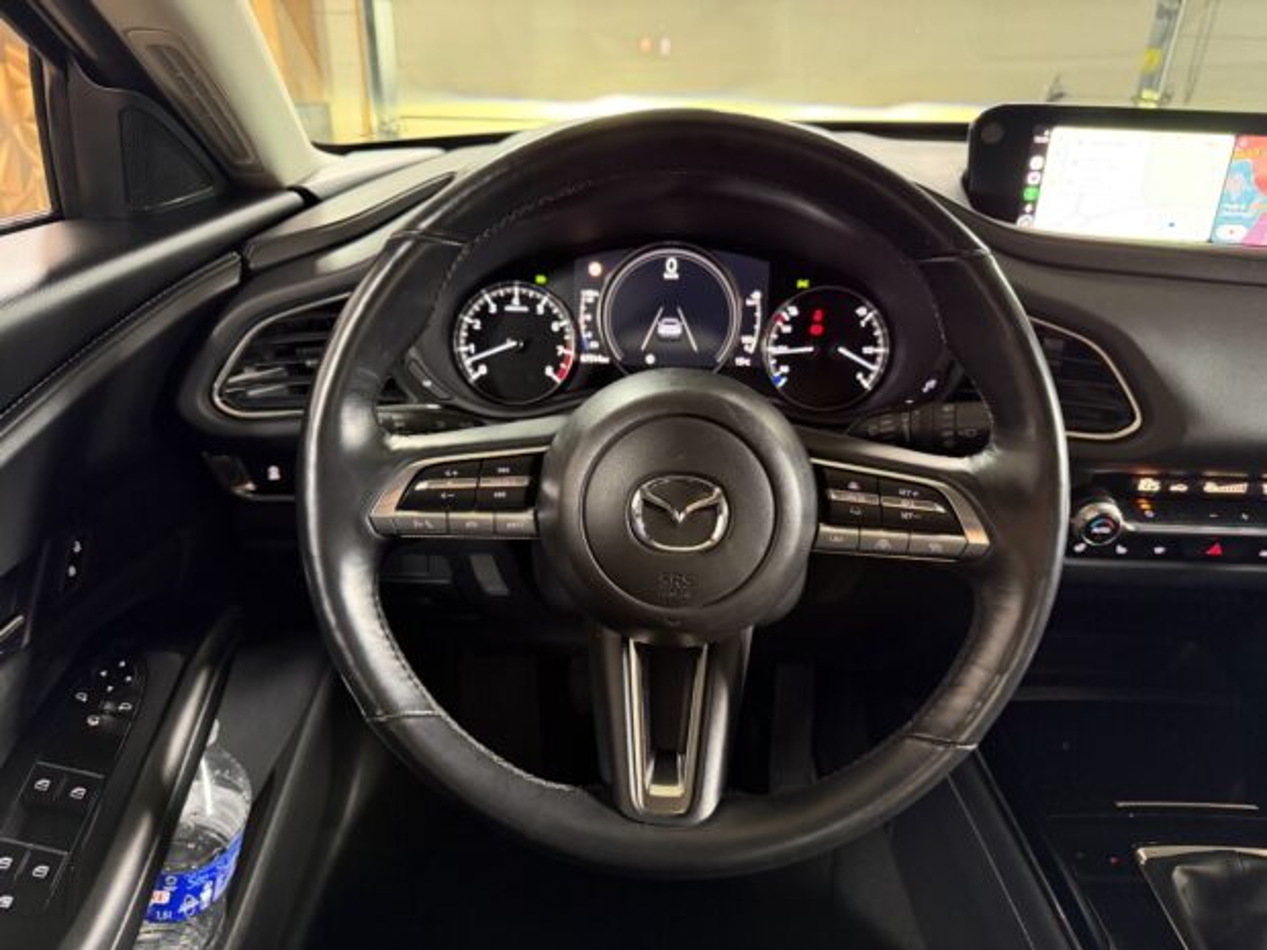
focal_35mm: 24
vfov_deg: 56.8
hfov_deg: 71.6
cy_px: 475
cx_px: 634
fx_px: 878
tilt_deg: -27.4
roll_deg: -1.4
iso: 800
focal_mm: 6.76
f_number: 1.78
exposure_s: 1/39
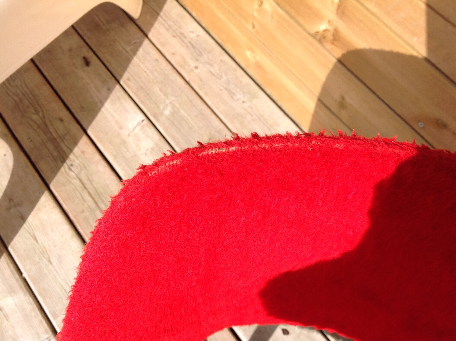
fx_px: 460
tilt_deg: -65.8
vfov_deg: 40.6
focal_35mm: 35
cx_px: 228
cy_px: 170
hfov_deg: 52.7
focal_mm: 4.28
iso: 50
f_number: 2.4
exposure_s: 1/1513
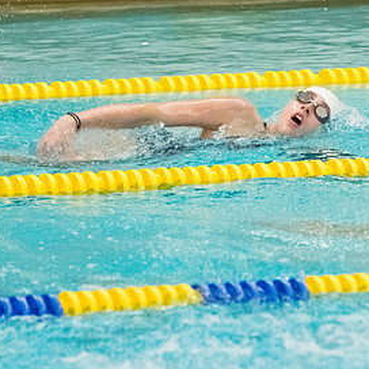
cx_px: 289
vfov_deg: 3.2
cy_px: 122
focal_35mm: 544
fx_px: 6561
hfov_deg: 3.2
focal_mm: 200
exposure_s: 1/1250
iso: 8000
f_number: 4.5
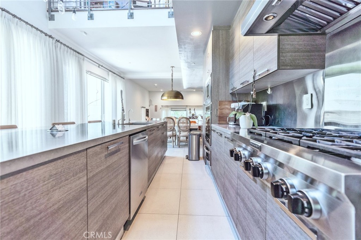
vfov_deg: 73.7
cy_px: 120
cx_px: 180
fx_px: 160
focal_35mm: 16
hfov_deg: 96.8
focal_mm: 16
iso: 125
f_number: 4
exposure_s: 1/60
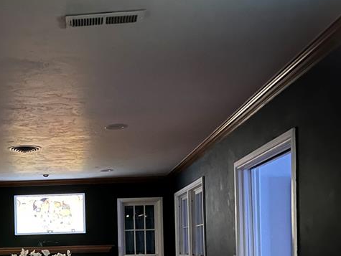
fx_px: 552
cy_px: 246
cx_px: 43
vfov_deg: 25.1
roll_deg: +1.2
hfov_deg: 32.8
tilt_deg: -0.8
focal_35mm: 56
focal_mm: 5.1
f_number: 1.6
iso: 800
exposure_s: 1/5
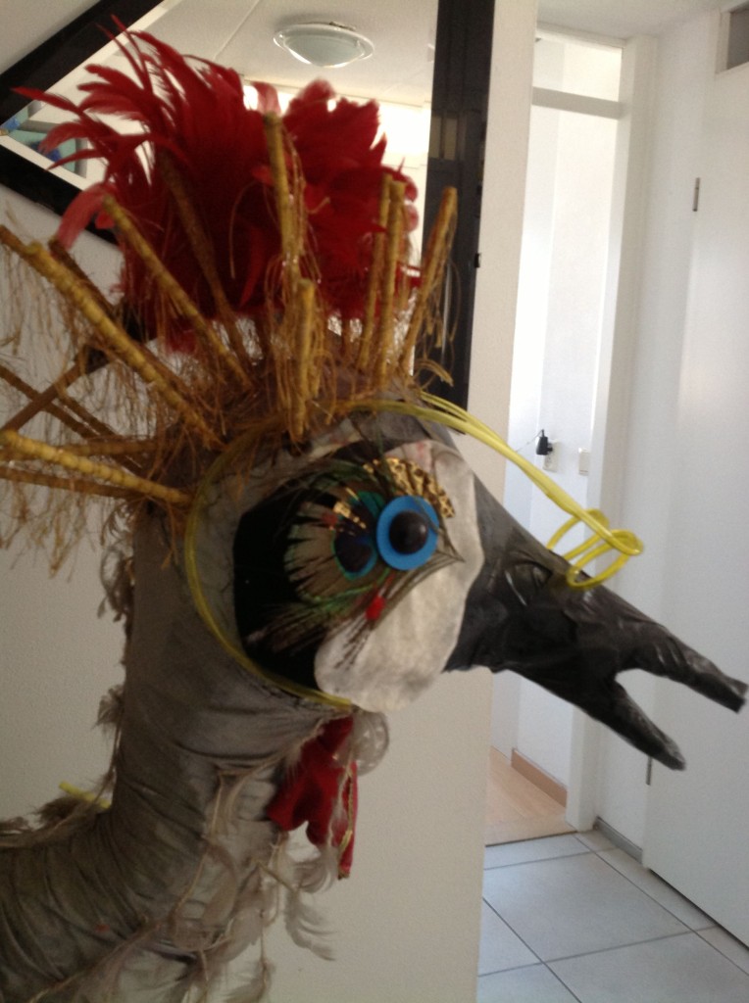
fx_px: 1013
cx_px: 374
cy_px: 502
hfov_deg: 40.6
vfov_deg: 52.7
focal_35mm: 35
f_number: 2.4
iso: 160
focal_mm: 4.28
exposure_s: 1/15
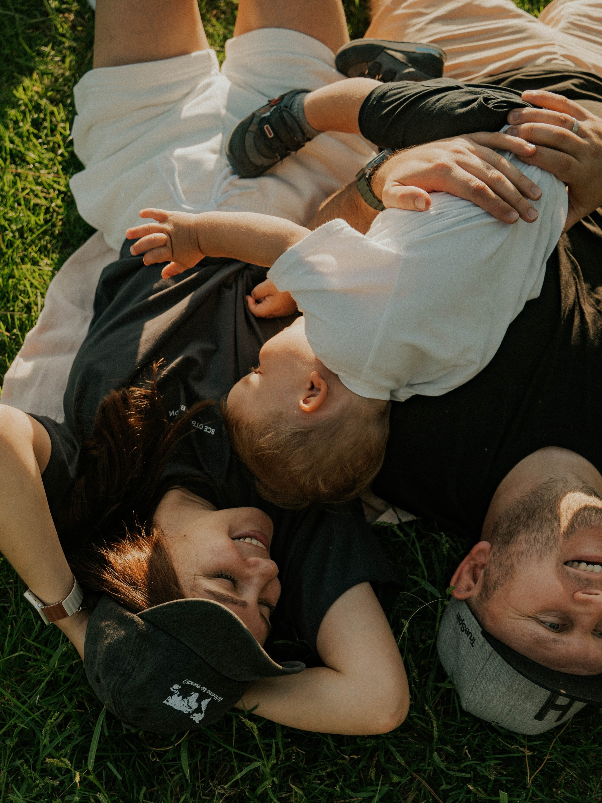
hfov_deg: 35.1
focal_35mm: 41
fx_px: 951
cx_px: 336
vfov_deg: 44.7
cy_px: 572
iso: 100
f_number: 3.5
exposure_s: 1/400
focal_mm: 28
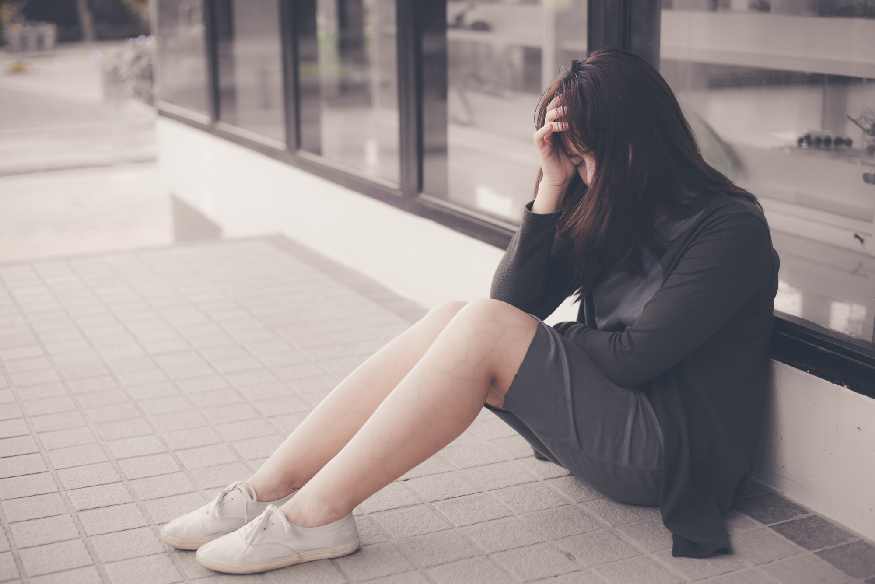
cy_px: 292
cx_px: 438
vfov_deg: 27.0
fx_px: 1216
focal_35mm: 50
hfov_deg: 39.6
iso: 100
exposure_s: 1/125
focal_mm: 50
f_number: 2.2
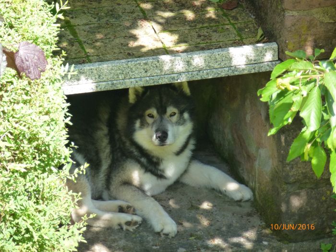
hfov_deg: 5.3
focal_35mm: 374
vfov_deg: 4.0
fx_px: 3630
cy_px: 126
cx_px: 168
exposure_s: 1/80
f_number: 5.9
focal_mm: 67
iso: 200
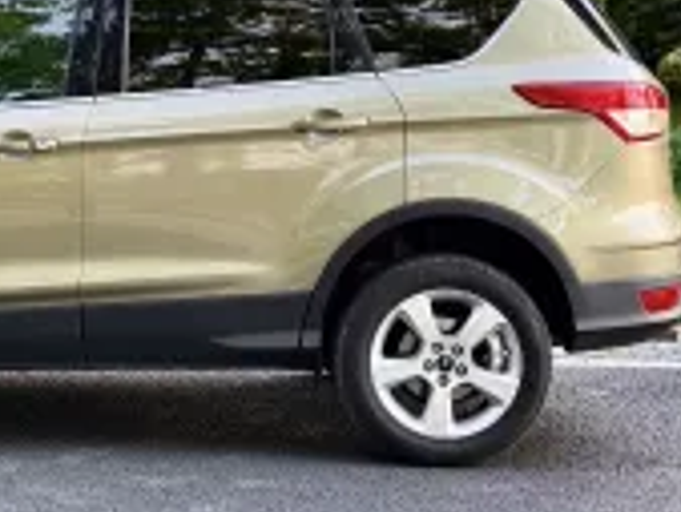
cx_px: 32
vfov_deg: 14.5
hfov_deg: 18.8
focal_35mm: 102
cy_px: 125
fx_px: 2008
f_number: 1.78
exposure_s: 1/191
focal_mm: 6.76
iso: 125
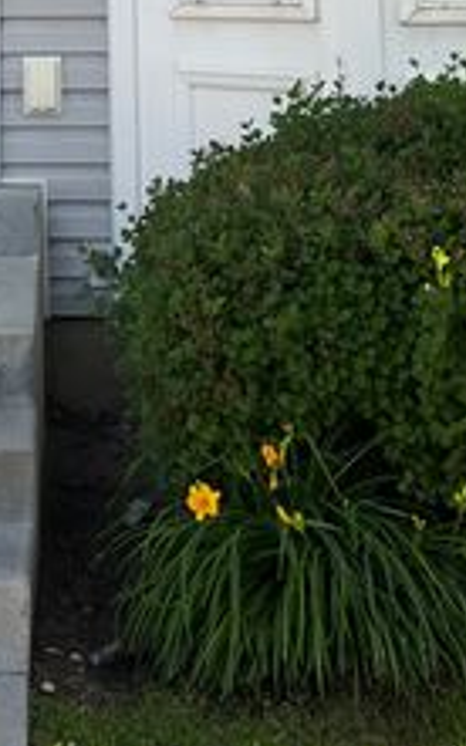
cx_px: 14
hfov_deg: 15.5
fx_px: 1688
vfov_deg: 21.8
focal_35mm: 83
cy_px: -289
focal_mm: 5.1
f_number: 1.6
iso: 50
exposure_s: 1/389
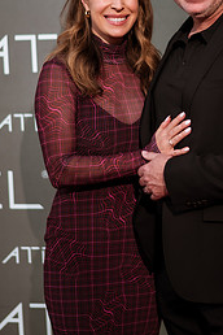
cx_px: 149
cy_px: 84
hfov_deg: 13.5
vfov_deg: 20.1
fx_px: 938
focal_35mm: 101
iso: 800
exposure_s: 1/2000
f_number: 1.4
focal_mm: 58
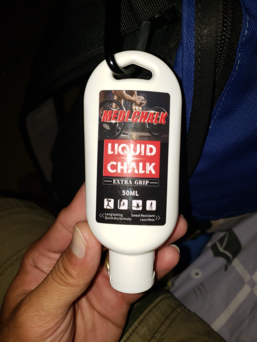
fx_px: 257
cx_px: 128
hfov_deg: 53.1
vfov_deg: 67.3
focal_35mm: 26
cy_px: 171
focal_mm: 4.3
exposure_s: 1/476
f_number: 1.5
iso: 50
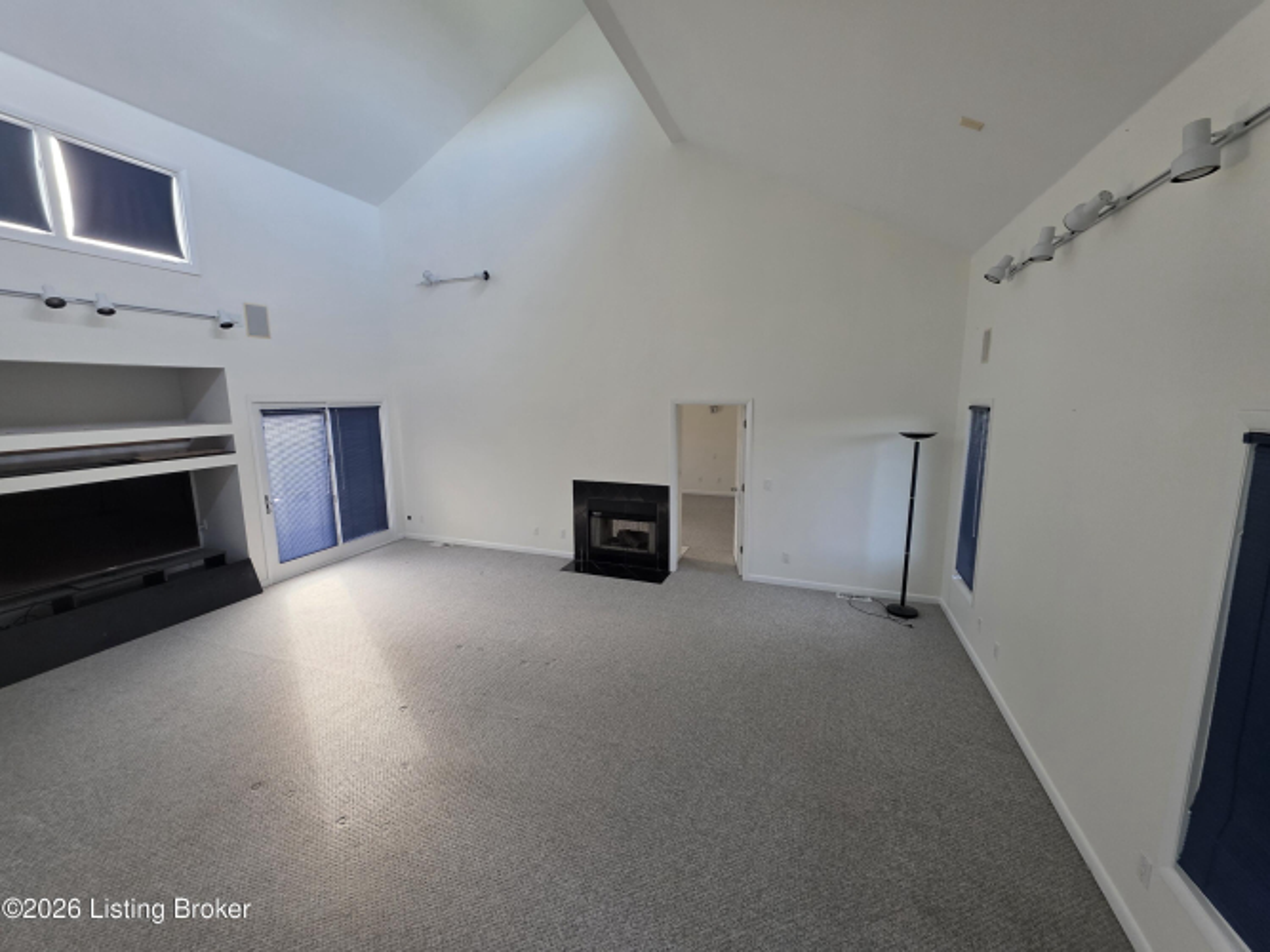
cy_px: 476
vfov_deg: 89.9
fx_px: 477
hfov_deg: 106.2
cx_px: 635
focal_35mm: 13
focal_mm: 2.2
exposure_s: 1/120
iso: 200
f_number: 1.9
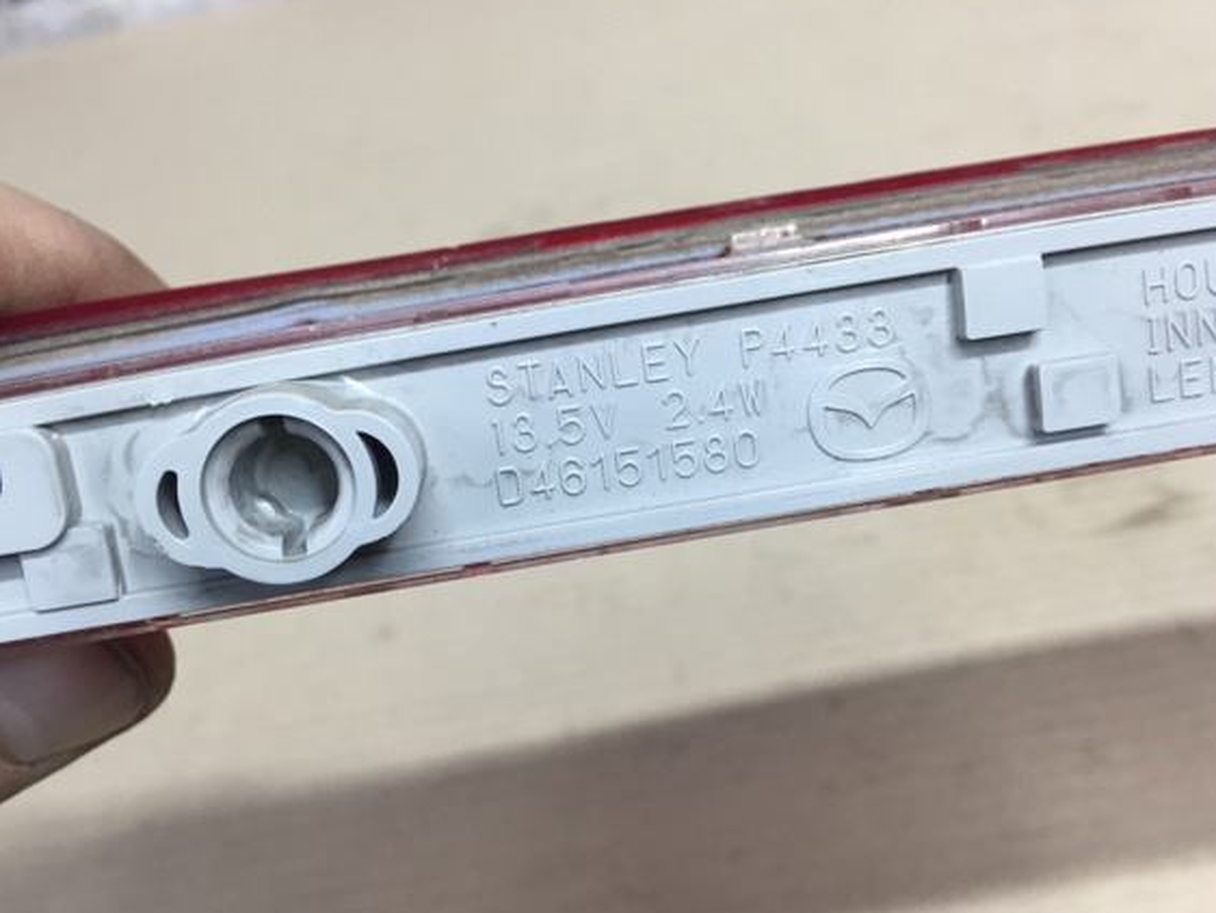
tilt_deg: -41.0
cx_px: 586
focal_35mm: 33
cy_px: 495
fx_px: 1160
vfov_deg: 42.9
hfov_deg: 55.3
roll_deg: +13.4
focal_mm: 4.15
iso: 64
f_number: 2.2
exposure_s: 1/33
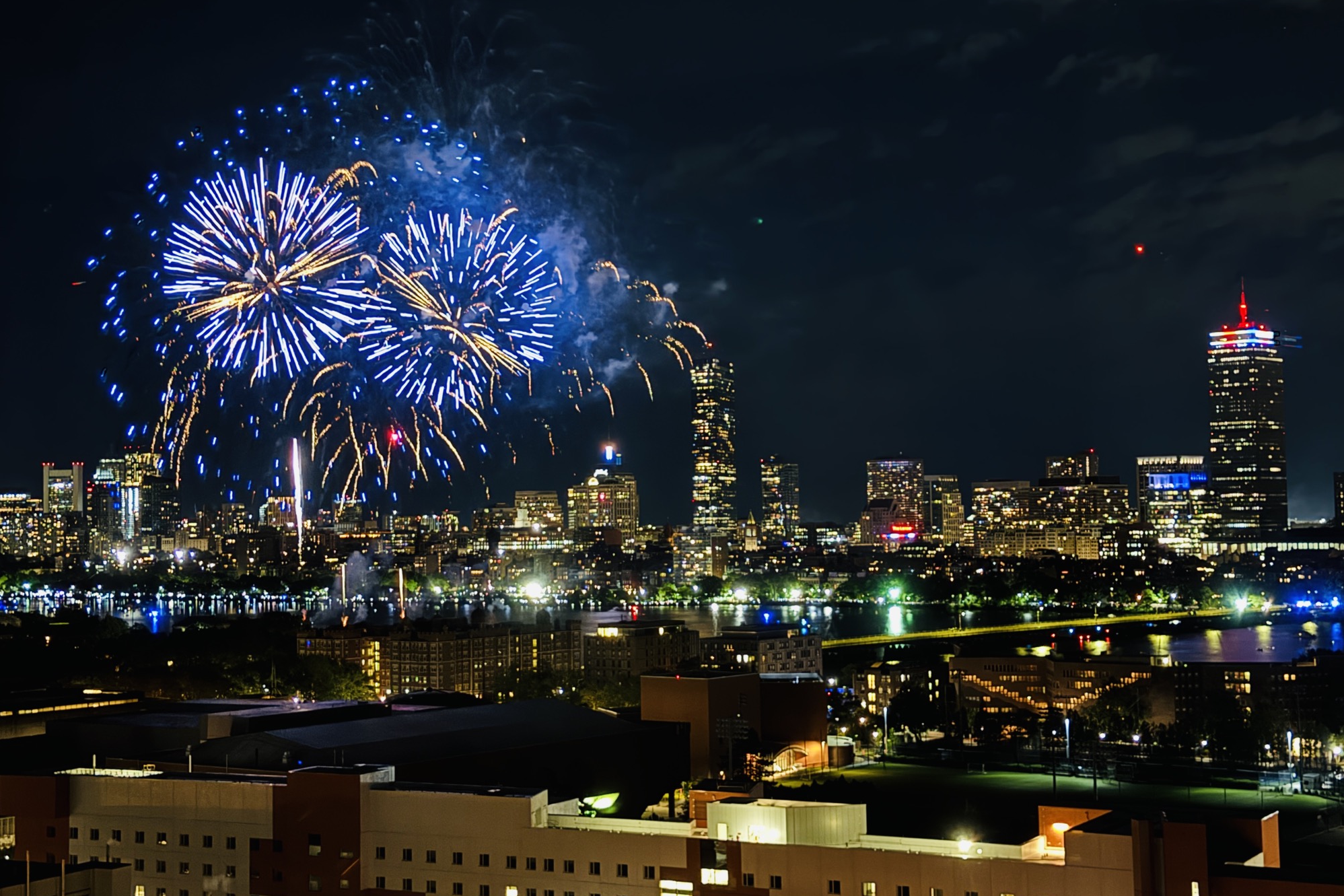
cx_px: 672
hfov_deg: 39.6
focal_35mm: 50
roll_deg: +1.1
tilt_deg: +3.3
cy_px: 402
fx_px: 1866
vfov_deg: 27.0
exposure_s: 1/5
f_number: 1.78
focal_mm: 6.76
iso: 800
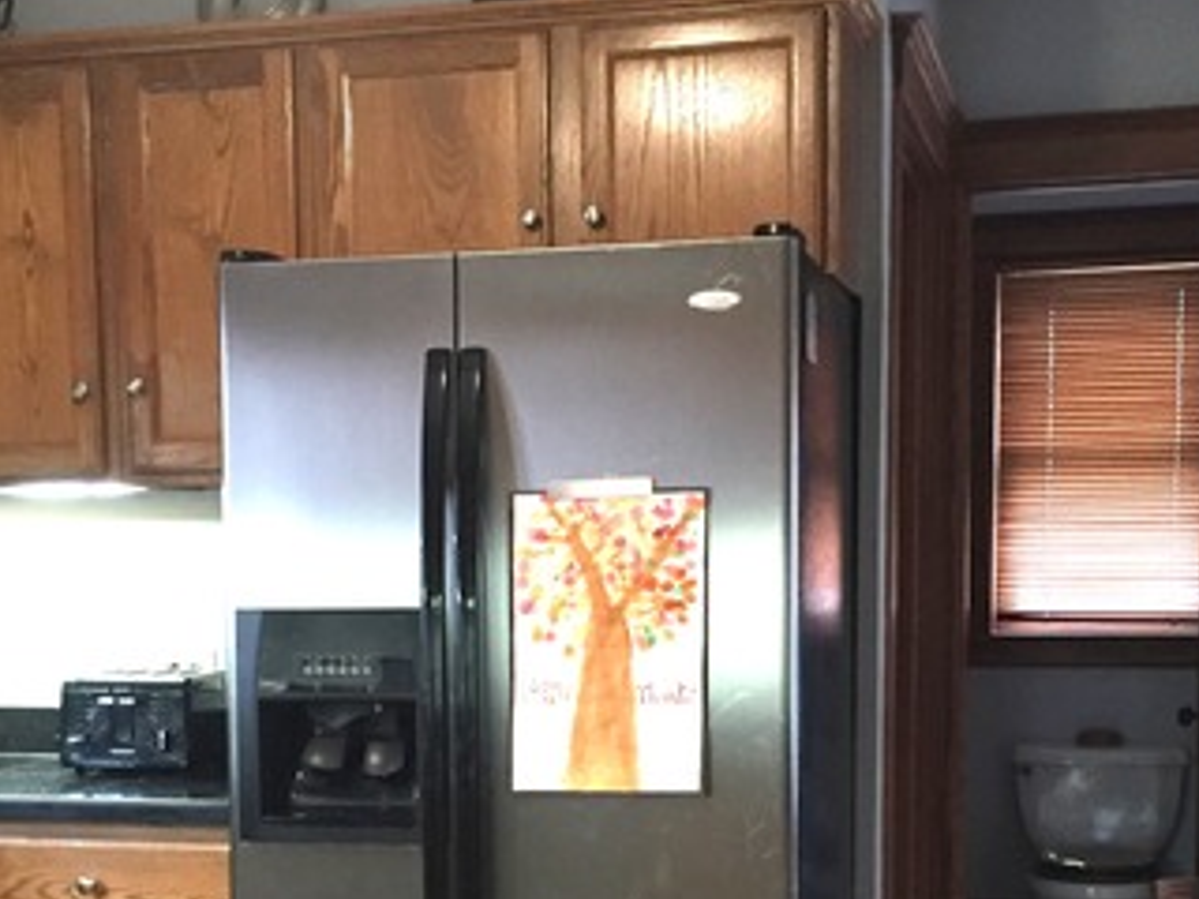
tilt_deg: -6.2
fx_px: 2009
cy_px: 768
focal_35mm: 58
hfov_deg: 33.2
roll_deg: +1.2
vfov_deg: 24.7
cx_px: 592
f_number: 2.2
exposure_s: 1/17
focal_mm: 4.15
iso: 250
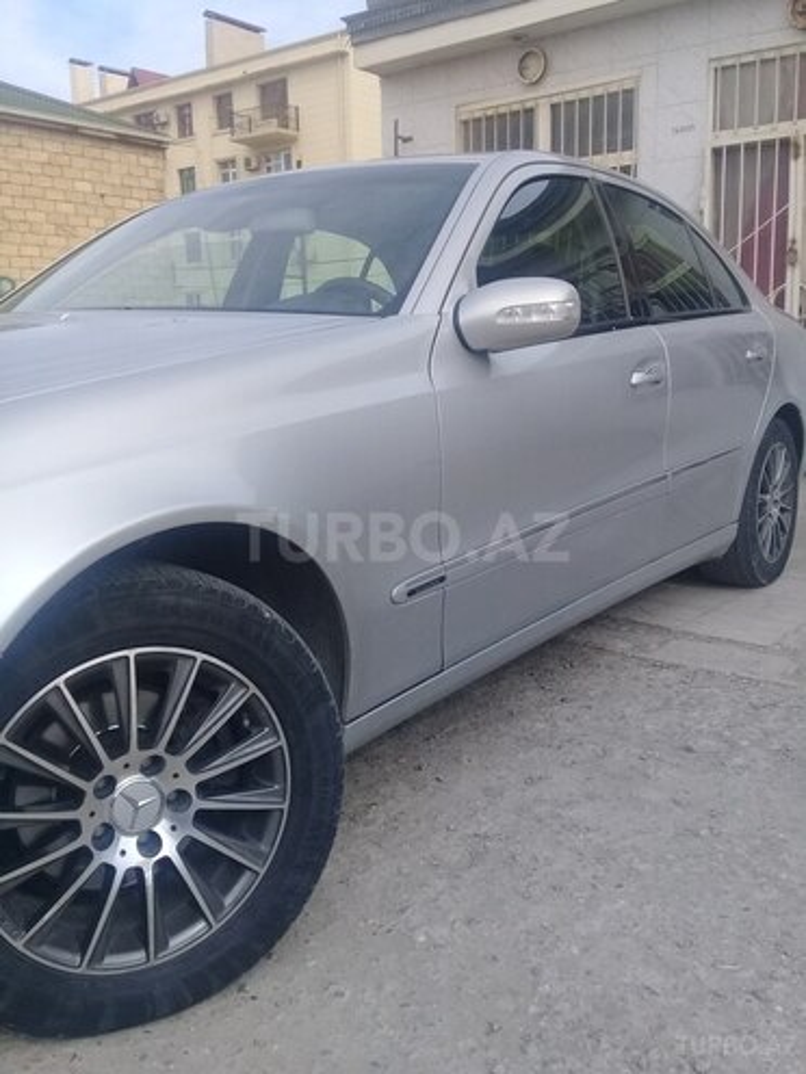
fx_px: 962
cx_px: 403
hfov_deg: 45.4
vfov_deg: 58.4
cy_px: 537
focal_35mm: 31
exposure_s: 1/747
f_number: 2.2
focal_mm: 3.3
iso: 50
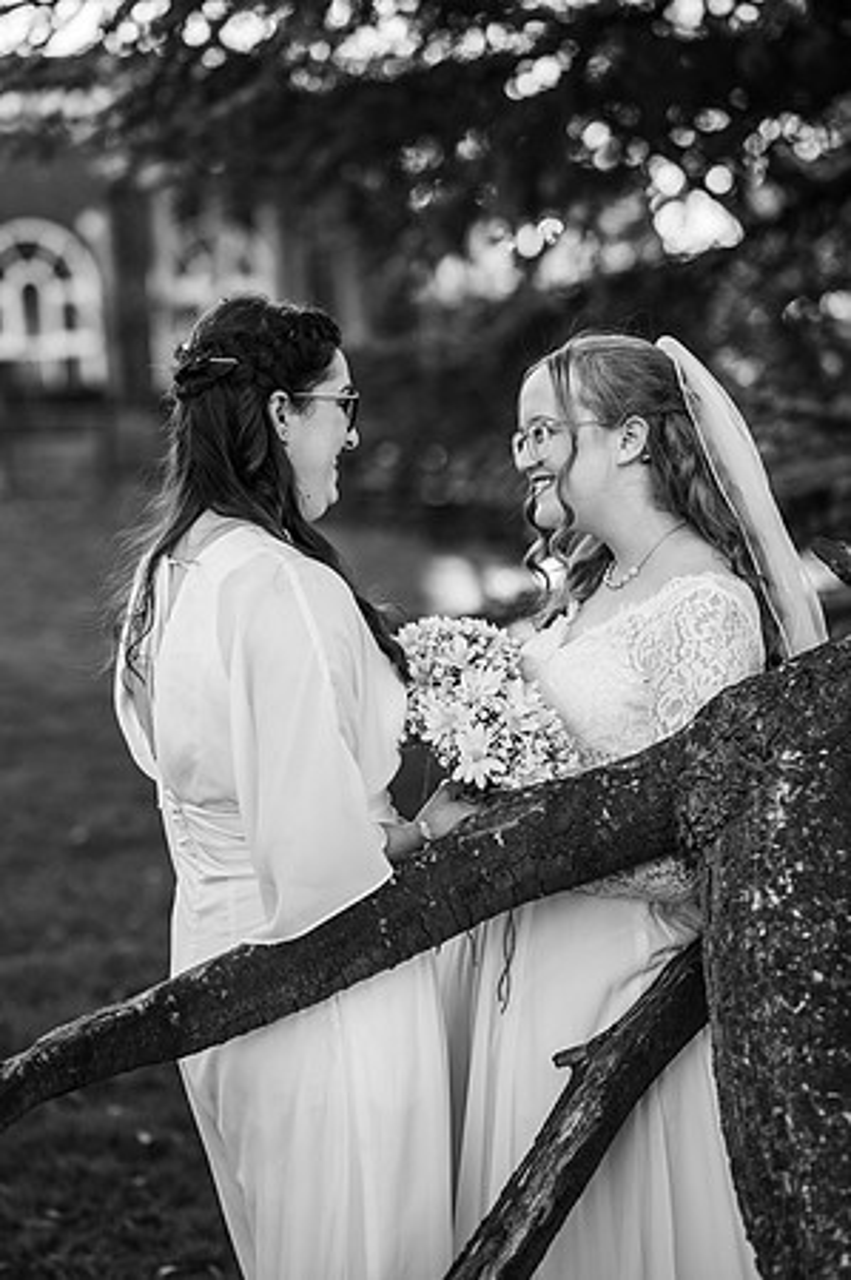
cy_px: 640
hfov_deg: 16.0
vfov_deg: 23.9
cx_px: 426
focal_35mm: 85
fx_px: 3021
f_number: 2.5
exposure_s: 1/1000
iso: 100
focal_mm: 85
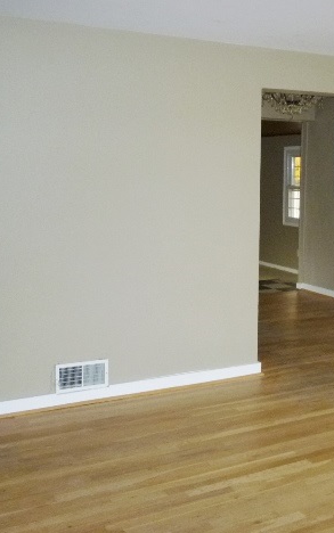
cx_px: 249
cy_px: 264
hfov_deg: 30.1
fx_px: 611
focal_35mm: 42
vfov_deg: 47.2
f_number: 3.3
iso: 320
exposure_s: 1/30
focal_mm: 5.2
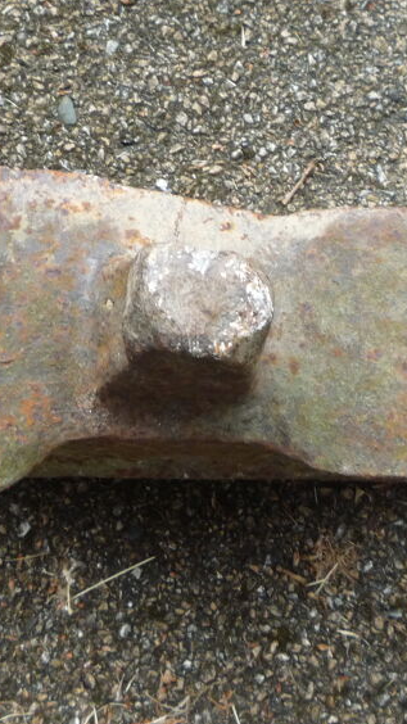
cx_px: 155
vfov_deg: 36.0
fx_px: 1113
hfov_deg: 20.7
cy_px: 352
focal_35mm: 58
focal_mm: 5.2
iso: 250
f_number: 3.3
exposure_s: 1/30
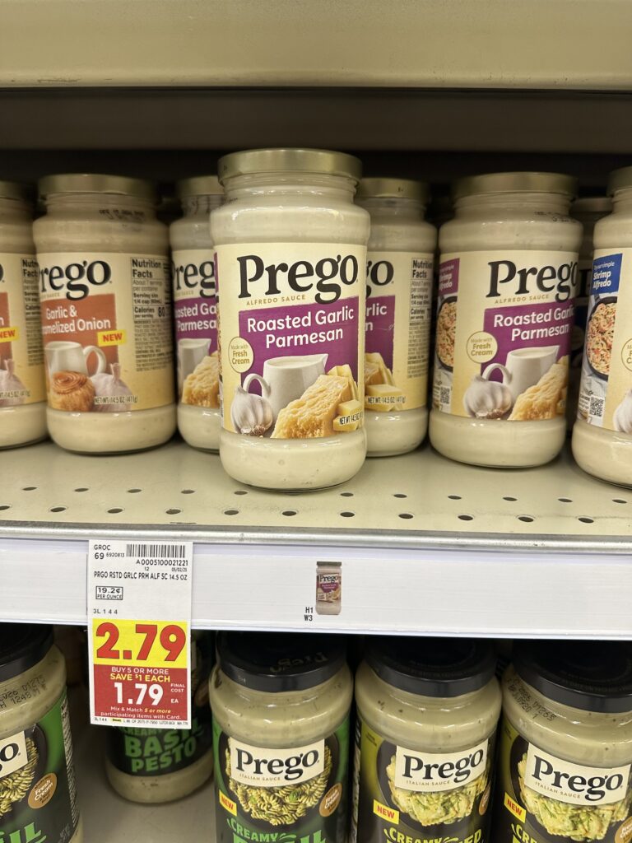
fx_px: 584
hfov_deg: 56.8
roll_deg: -4.6
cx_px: 316
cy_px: 422
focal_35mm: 24
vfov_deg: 71.6
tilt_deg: -12.4
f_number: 1.78
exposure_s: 1/62
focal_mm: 6.86
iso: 160
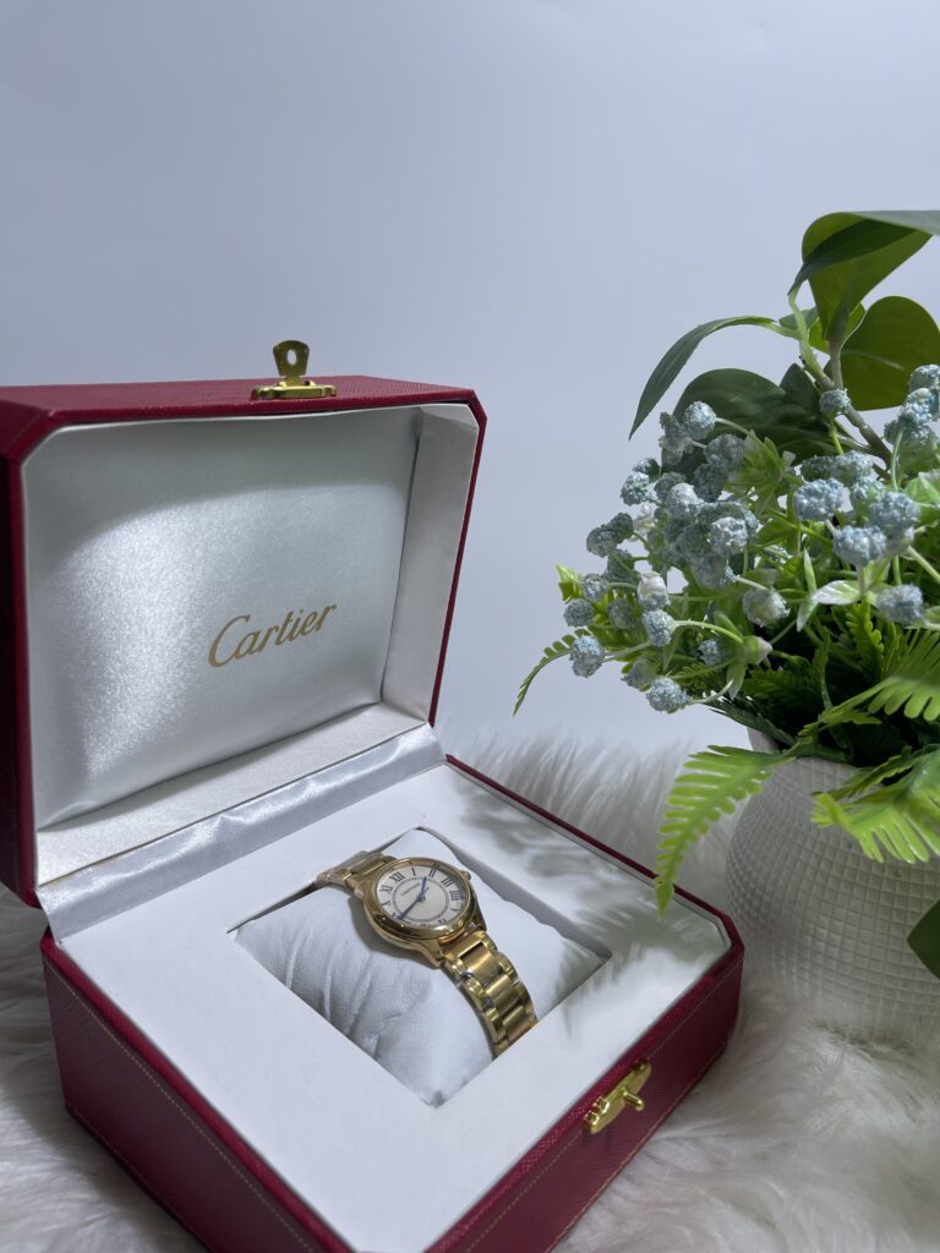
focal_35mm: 25
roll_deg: -1.2
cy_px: 626
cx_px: 470
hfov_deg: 54.9
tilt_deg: -17.1
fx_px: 905
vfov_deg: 69.4
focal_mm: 5.1
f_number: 1.6
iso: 32
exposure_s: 1/1188
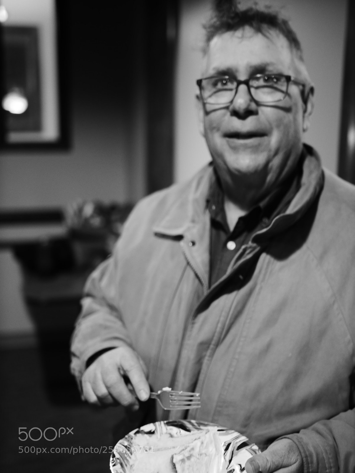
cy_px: 236
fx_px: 684
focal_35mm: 50
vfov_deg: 38.2
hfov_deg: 29.1
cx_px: 178
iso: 1600
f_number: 1.2
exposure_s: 1/60
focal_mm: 25
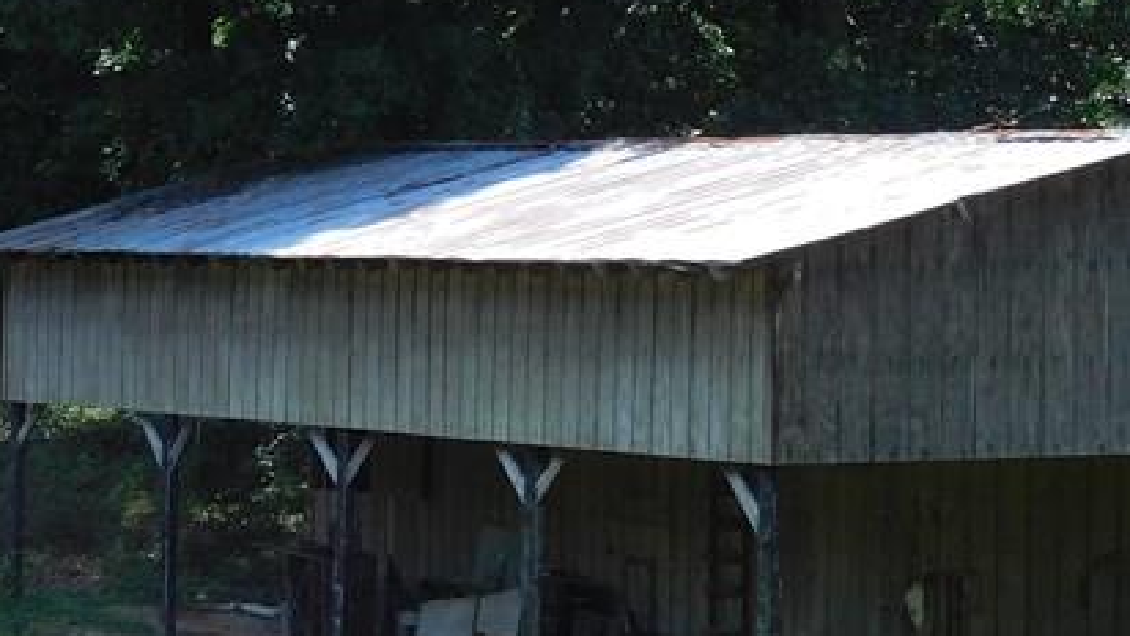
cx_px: -11
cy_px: 576
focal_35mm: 168
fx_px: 5035
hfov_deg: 12.6
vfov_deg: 7.2
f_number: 4.4
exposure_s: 1/320
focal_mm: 11.1
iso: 125
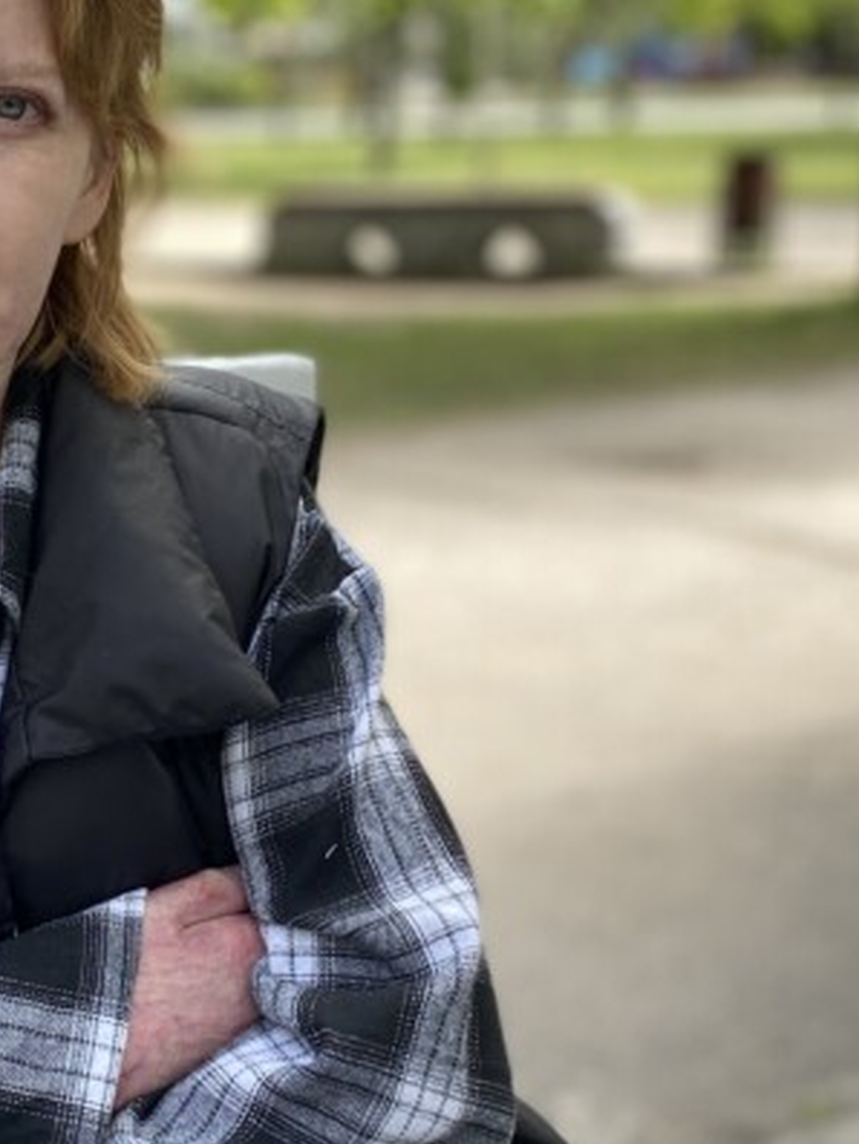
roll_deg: +1.0
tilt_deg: -11.8
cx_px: -29
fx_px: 2216
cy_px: 565
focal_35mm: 67
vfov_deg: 29.0
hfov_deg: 21.1
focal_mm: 4.25
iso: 32
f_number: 1.8
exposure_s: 1/562
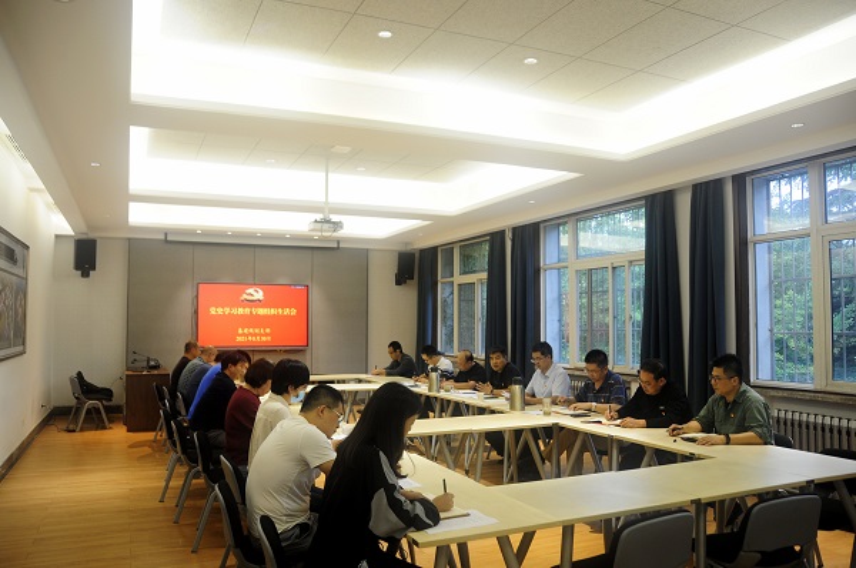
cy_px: 284
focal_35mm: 27
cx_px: 428
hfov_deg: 67.5
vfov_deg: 47.8
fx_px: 641
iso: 320
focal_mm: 18
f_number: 3.5
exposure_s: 1/30
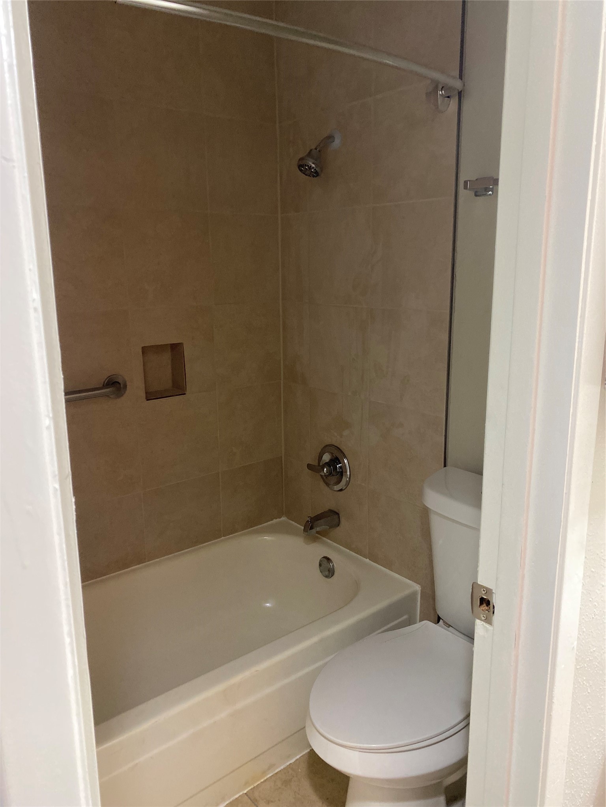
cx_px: 303
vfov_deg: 67.3
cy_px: 404
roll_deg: +0.8
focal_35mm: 26
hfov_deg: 53.1
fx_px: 607
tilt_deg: -12.6
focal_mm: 4.25
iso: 250
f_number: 1.8
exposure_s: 1/60
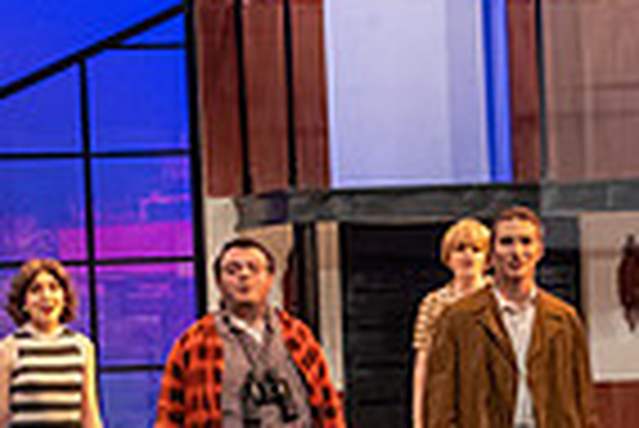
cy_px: 417
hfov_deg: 9.0
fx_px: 4069
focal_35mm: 229
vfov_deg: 6.0
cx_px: 405
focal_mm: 56
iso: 4000
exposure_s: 1/200
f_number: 3.2
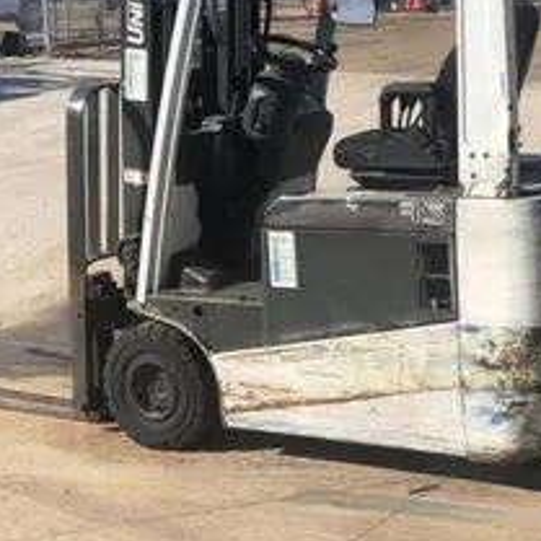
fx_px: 1556
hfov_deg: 19.7
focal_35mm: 88
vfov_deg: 19.6
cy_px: 171
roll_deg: +2.4
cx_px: 347
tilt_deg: -8.6
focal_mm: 6
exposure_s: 1/1143
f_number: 2.4
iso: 16
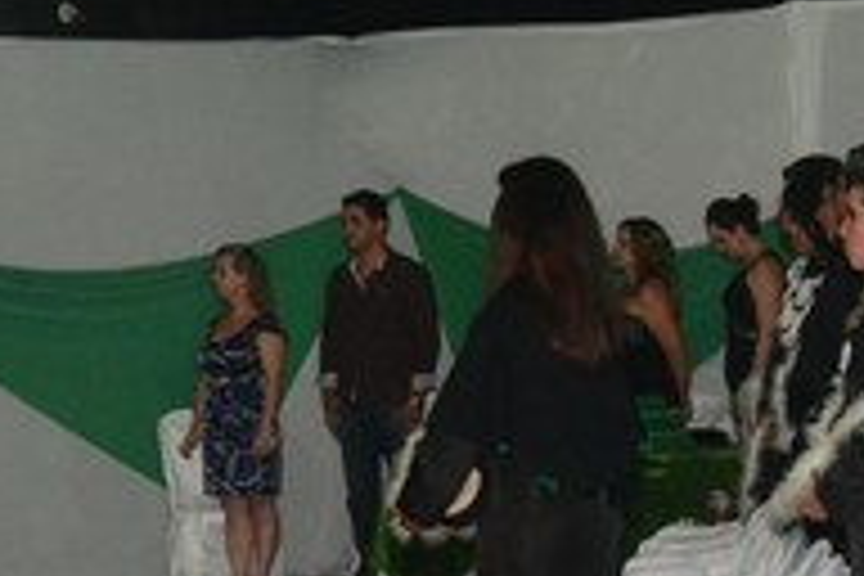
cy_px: 387
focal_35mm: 169
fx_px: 4056
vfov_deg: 8.1
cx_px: 414
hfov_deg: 12.2
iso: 3200
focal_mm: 48
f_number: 7.1
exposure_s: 1/80
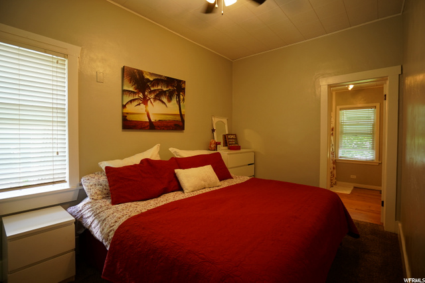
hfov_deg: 96.7
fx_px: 189
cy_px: 142
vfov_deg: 73.8
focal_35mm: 16
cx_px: 212
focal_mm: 16
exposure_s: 1/30
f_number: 4
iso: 500
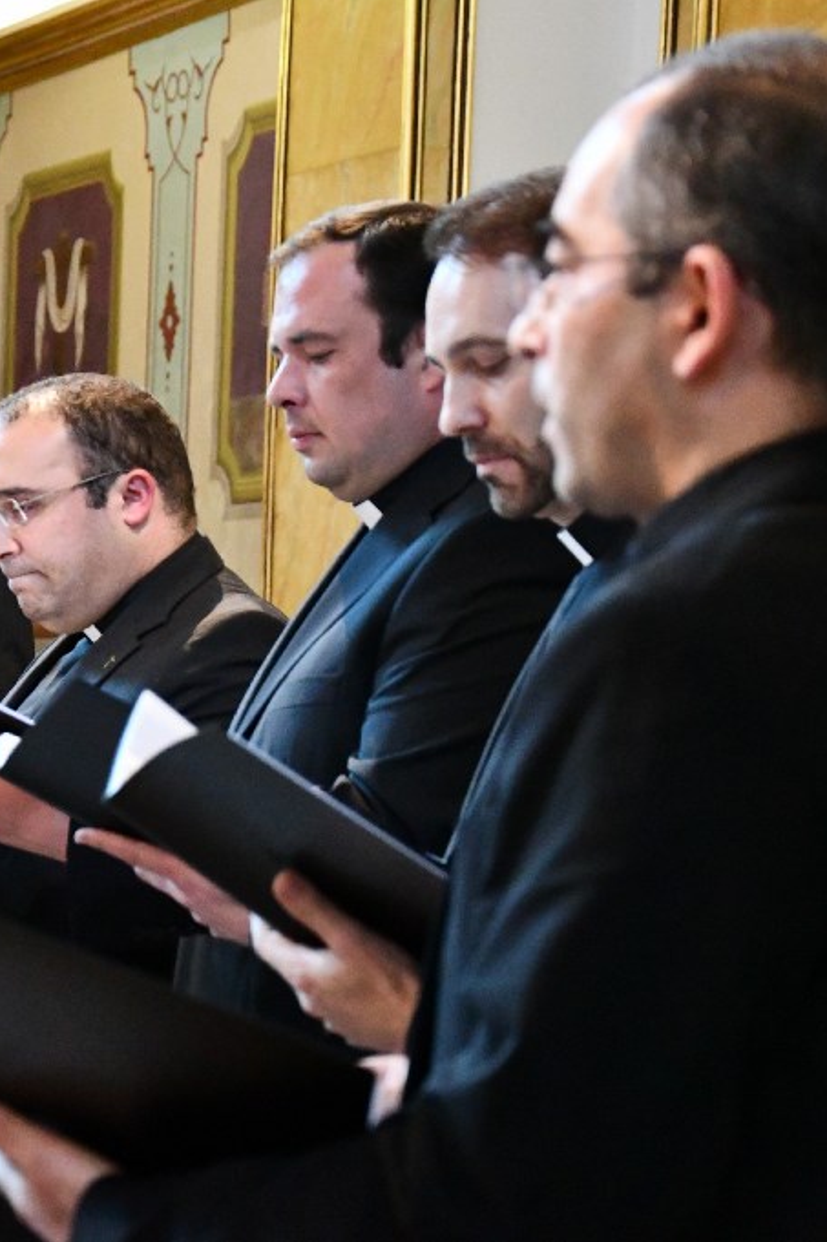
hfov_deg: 10.4
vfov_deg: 15.7
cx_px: 42
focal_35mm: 131
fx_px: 4516
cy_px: 621
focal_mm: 58
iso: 9000
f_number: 5
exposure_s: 1/125
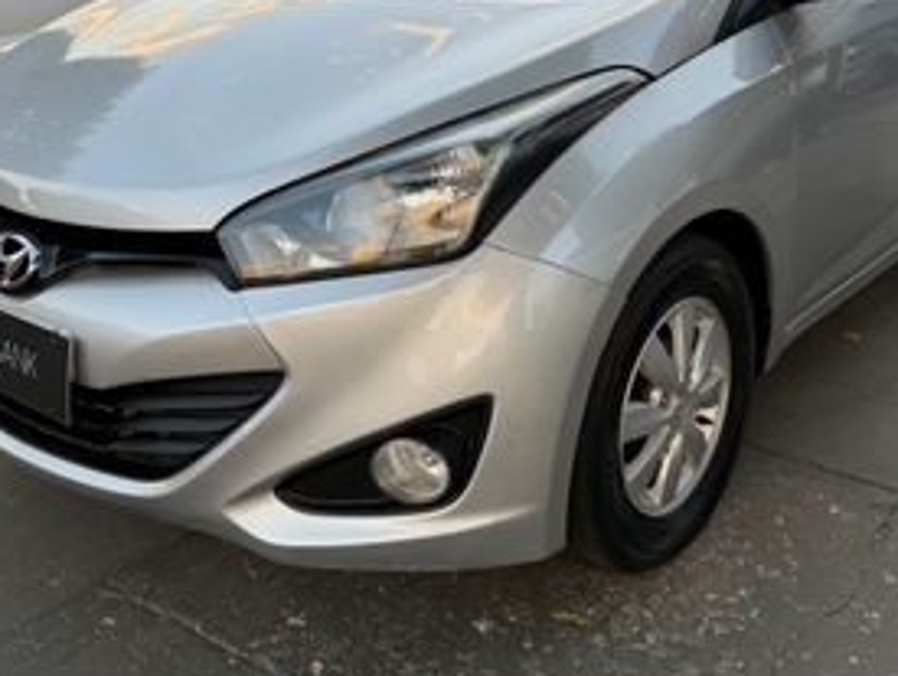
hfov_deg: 45.7
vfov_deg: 34.7
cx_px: 467
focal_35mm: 41
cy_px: 202
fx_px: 1065
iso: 80
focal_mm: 6.76
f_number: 1.78
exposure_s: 1/200
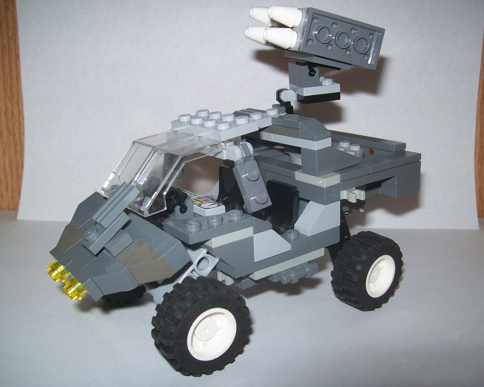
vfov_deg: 39.2
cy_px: 193
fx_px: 544
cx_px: 248
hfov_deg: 47.9
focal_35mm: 38
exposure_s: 1/64
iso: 80
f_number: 2.7
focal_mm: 6
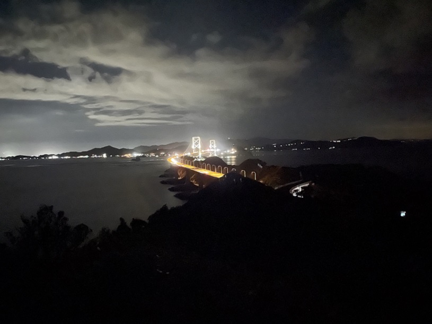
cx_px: 216
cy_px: 162
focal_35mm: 26
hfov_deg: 67.3
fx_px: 324
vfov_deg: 53.1
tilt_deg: -2.7
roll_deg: +2.3
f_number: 1.6
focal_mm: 4.2
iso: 8000
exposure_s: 1/2
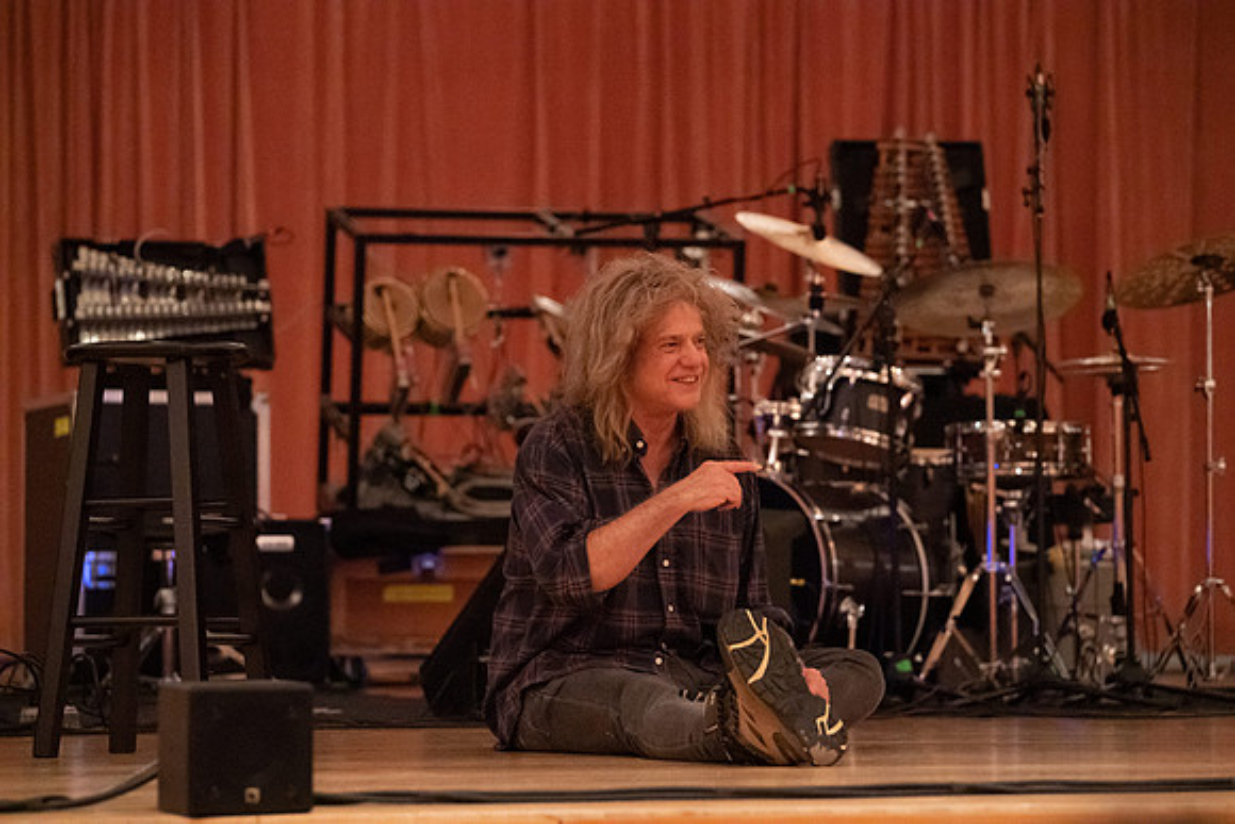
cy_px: 412
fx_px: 4392
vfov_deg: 10.7
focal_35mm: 128
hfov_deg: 16.0
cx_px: 618
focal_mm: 128
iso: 20000
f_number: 4.5
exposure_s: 1/160
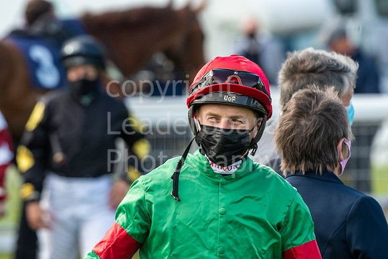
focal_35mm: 540
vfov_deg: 2.5
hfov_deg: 3.8
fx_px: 5821
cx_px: 194
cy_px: 130
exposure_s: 1/1000
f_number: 6.3
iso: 1000
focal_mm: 360
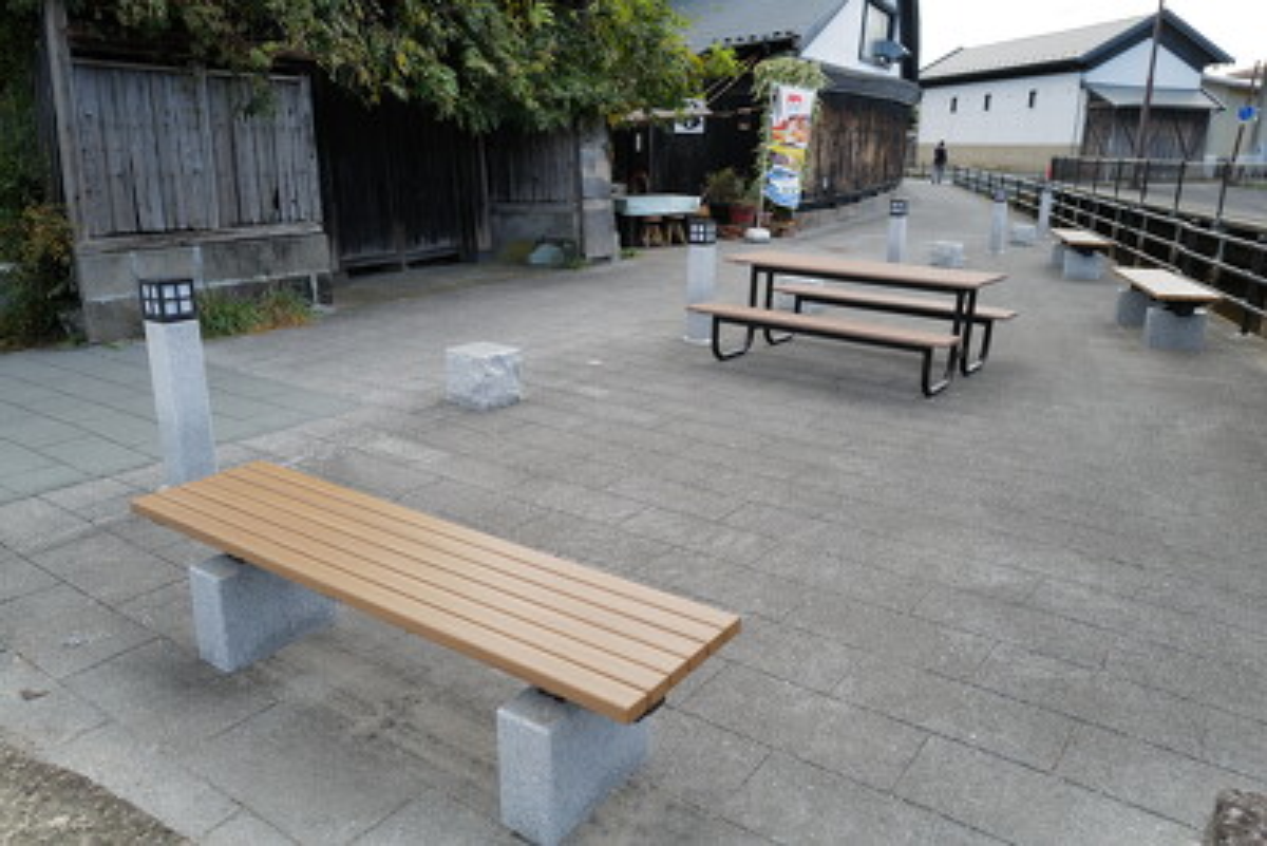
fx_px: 986
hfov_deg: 65.5
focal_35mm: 28
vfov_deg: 46.4
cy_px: 423
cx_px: 634
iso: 100
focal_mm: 28
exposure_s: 1/200
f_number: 4
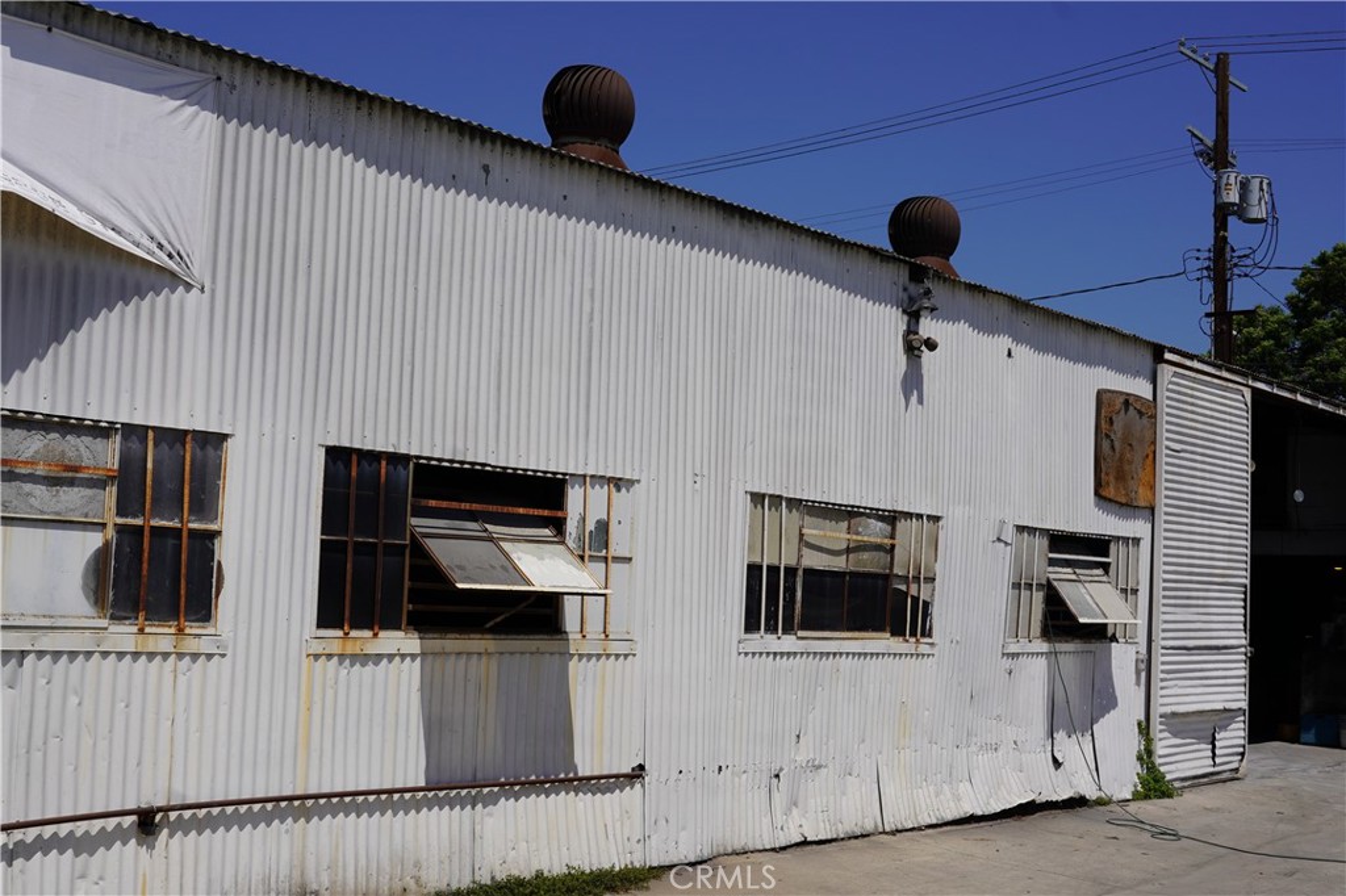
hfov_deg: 46.4
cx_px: 673
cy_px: 448
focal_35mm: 42
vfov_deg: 31.9
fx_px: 1570
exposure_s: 1/400
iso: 100
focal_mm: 28
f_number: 10
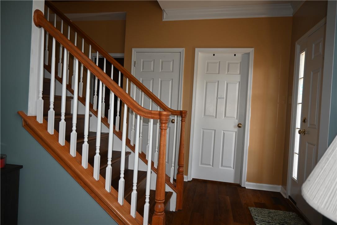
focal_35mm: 24
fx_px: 225
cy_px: 112
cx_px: 168
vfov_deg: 53.1
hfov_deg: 73.7
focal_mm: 16
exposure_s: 1/80
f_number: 3.5
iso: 400
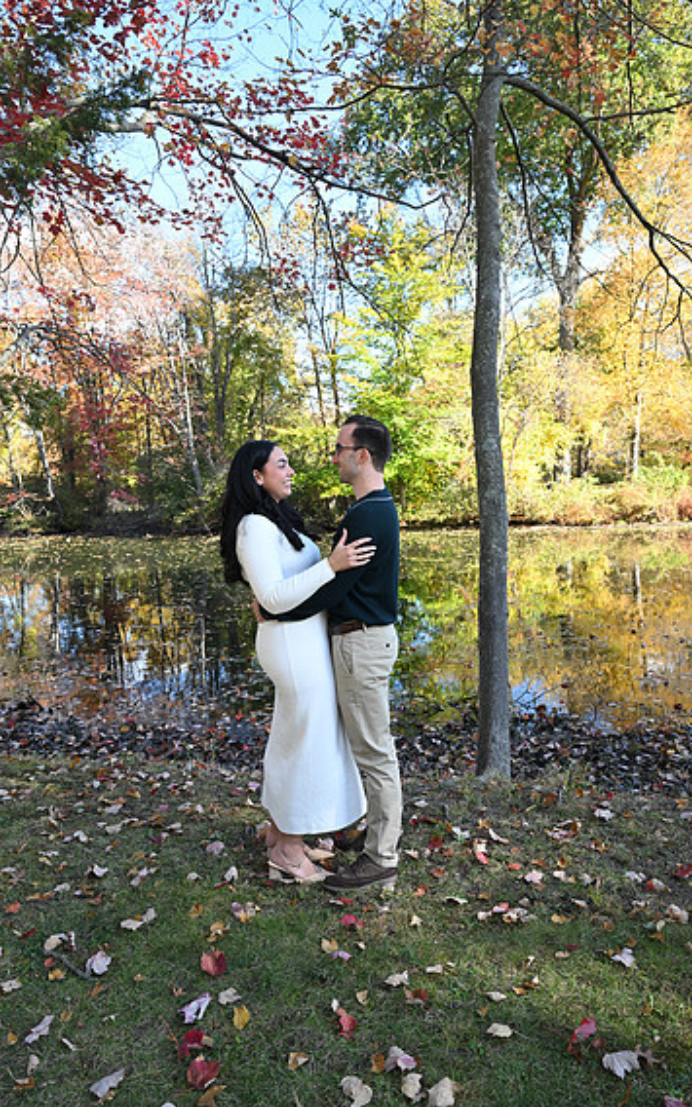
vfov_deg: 72.5
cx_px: 364
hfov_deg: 49.3
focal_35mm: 25
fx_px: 754
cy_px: 548
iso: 200
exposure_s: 1/100
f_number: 6.3
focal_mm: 24
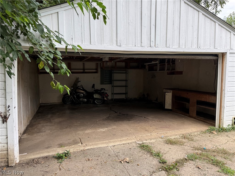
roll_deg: -0.3
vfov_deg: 56.8
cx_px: 118
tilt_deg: -3.3
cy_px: 88
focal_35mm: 24
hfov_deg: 71.6
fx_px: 163
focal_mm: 6.76
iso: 80
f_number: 1.78
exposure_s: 1/491
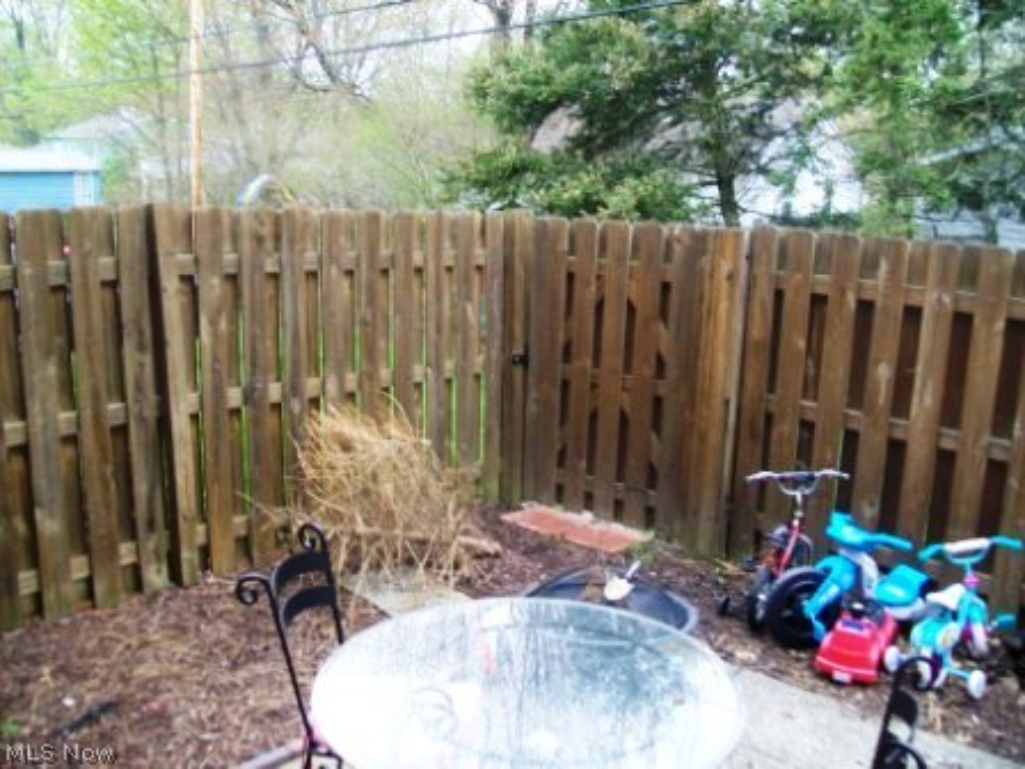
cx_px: 512
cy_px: 384
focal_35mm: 34
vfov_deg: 41.8
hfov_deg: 54.0
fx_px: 1007
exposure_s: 1/100
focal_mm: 6.1
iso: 64
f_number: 2.7
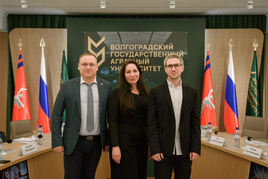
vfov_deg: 26.4
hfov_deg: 38.7
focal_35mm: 51
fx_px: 382
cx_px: 131
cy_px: 87
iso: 1600
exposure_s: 1/250
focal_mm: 50
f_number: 3.5
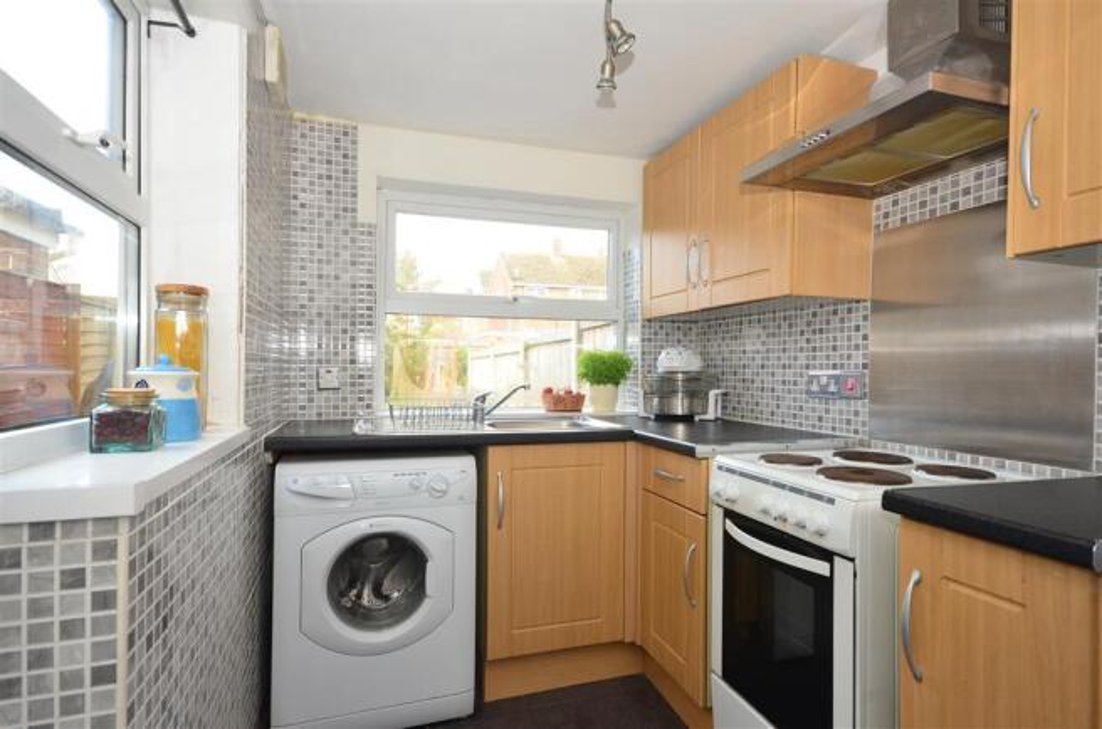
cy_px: 364
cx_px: 551
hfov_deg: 81.3
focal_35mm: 21
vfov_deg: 59.2
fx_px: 641
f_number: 9
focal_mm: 14
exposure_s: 1/60
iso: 640
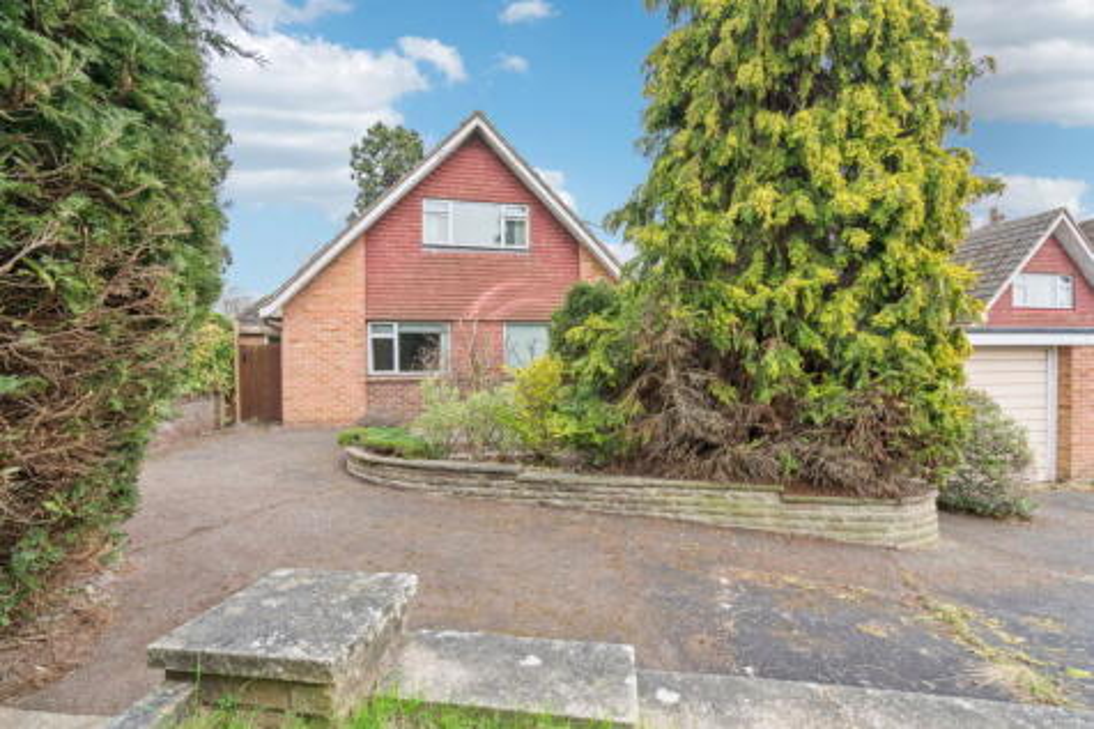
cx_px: 547
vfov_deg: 73.7
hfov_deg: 96.8
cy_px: 364
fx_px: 486
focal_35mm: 16
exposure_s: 1/320
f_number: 7.1
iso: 400
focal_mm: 16
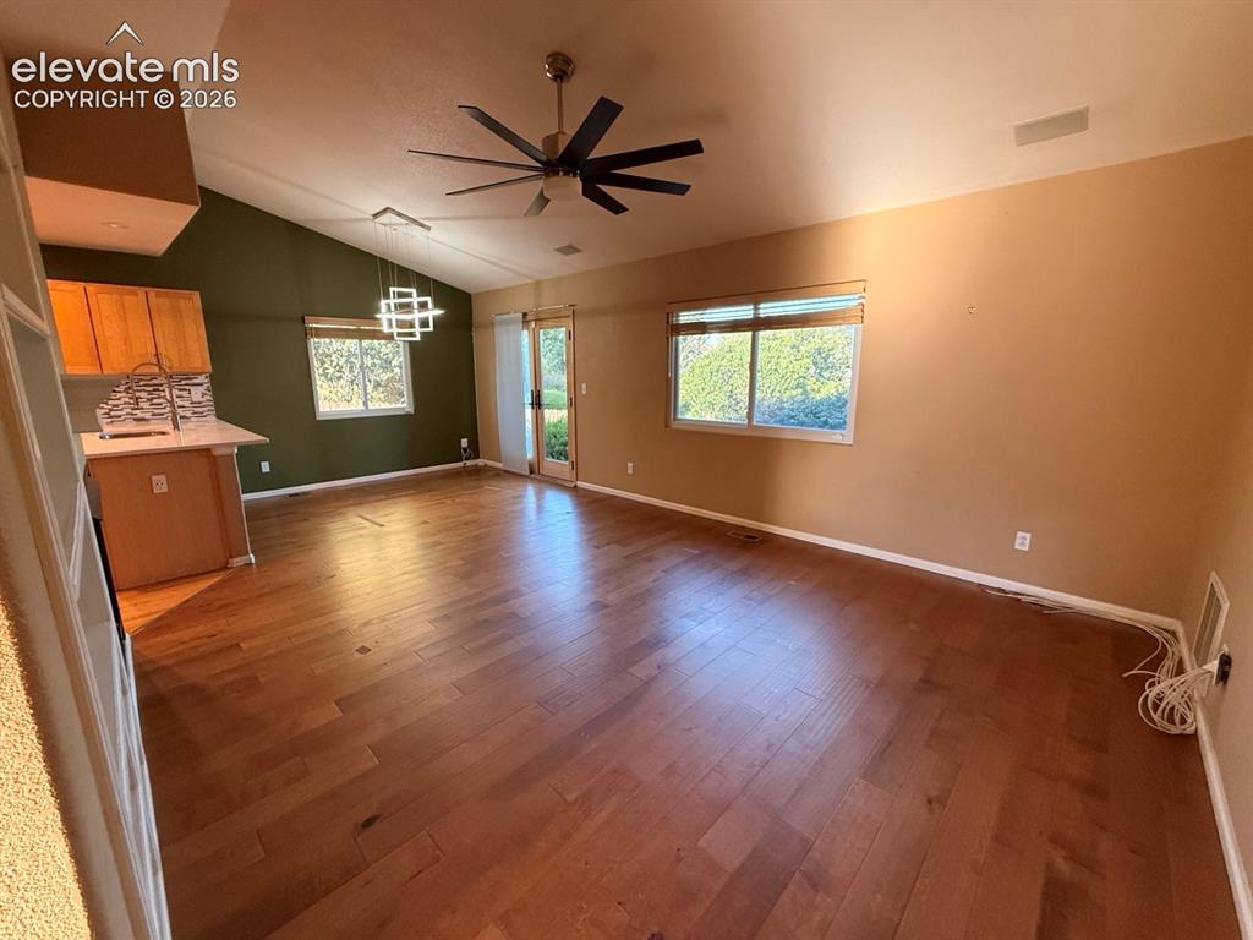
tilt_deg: -10.6
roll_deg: +0.5
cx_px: 626
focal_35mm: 14
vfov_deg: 85.7
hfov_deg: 102.1
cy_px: 470
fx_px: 507
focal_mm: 2.22
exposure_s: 1/100
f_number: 2.2
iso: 320
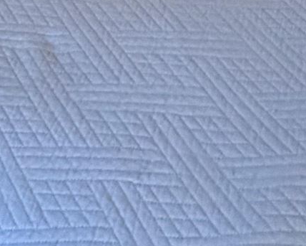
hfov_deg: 19.5
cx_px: 113
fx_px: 888
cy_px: -268
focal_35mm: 98
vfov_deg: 13.2
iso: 250
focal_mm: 2.22
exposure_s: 1/60
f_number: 2.2
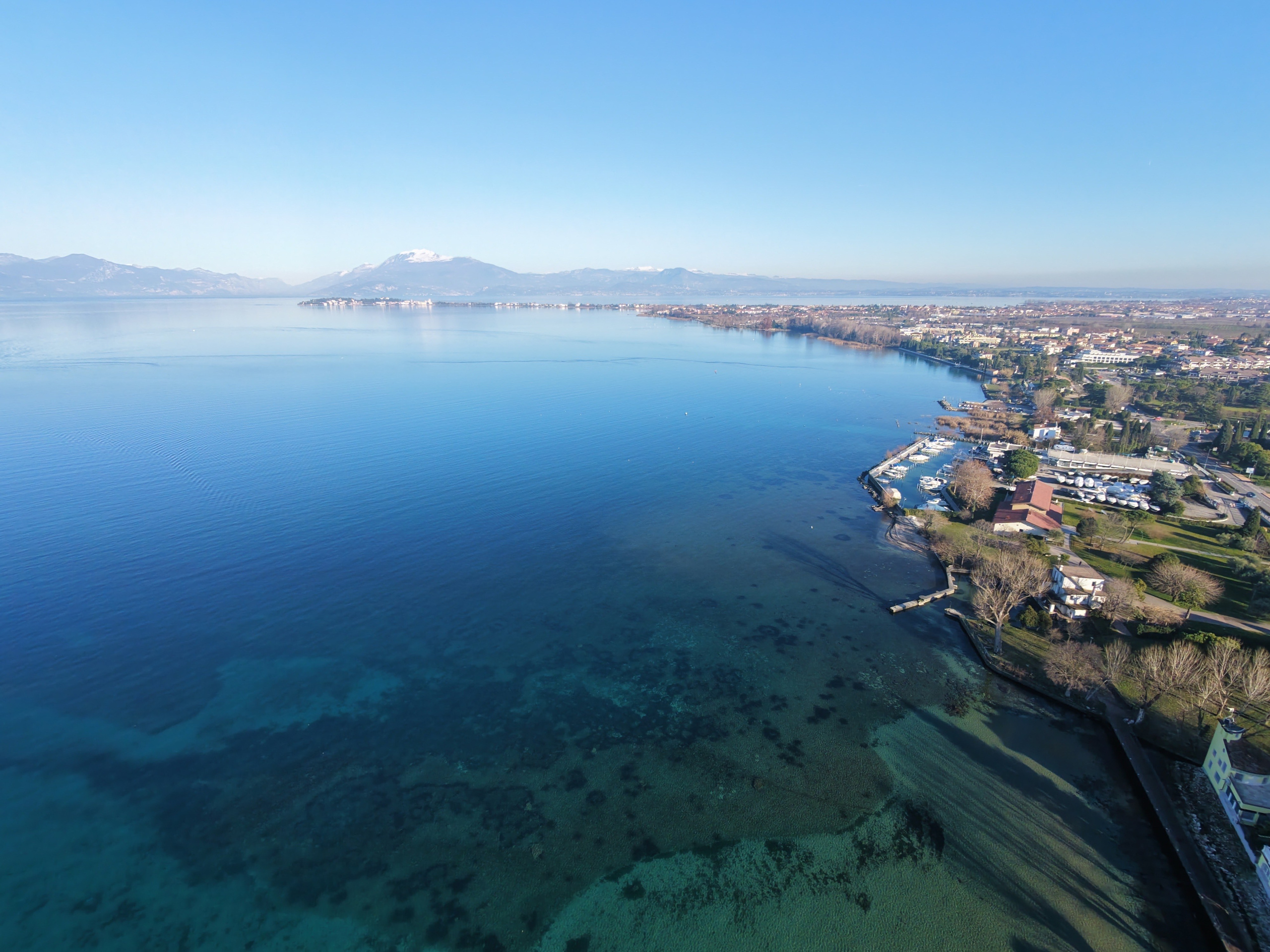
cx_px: 635
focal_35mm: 16
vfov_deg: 78.1
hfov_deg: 94.5
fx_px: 587
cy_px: 476
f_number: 2.2
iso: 100
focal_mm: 3.05
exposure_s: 1/400
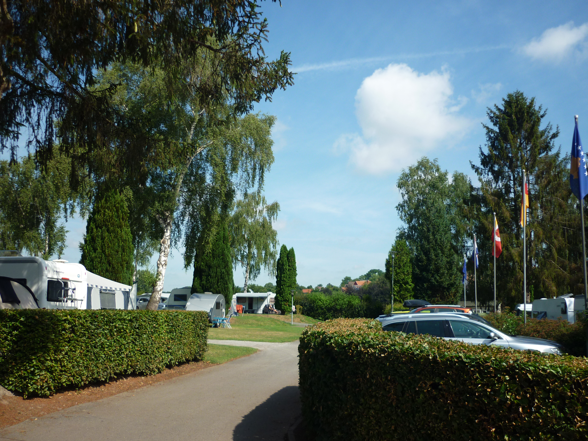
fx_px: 561
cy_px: 220
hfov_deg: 55.4
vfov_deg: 42.9
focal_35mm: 33
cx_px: 294
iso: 80
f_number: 8
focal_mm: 5.5
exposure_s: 1/160
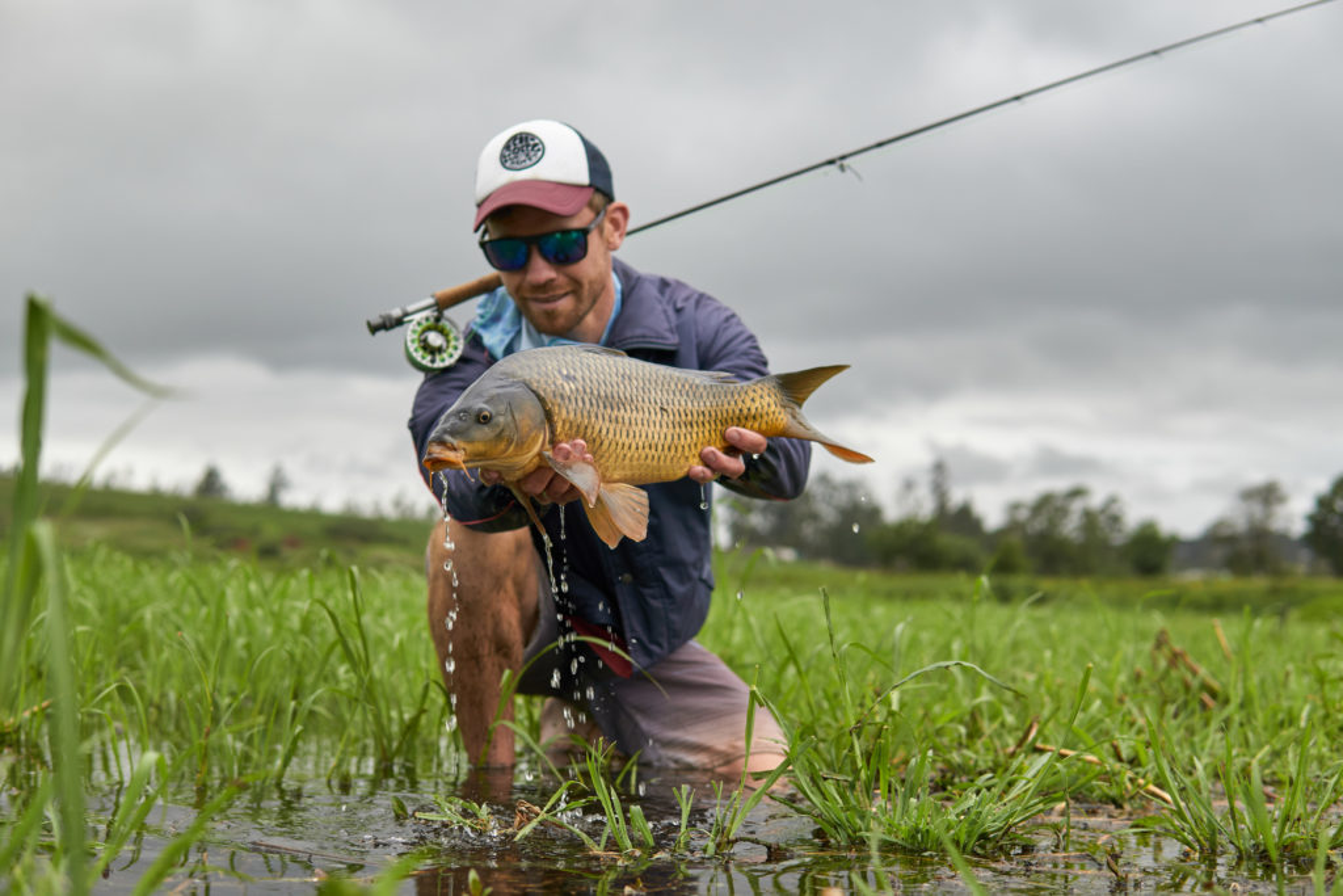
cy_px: 448
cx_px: 672
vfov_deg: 29.9
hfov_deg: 43.6
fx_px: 1679
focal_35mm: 45
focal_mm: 30
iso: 100
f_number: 2.5
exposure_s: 1/250
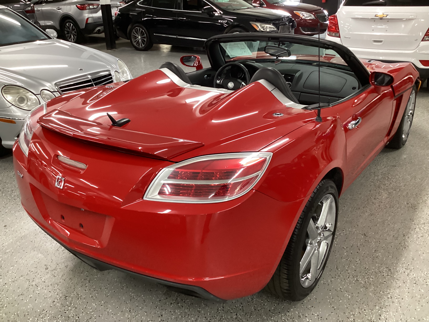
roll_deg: +0.3
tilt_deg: -25.5
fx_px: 384
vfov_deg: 45.4
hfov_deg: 58.4
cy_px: 161
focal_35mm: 31
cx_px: 214
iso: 400
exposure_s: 1/60
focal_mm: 3.3
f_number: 2.4
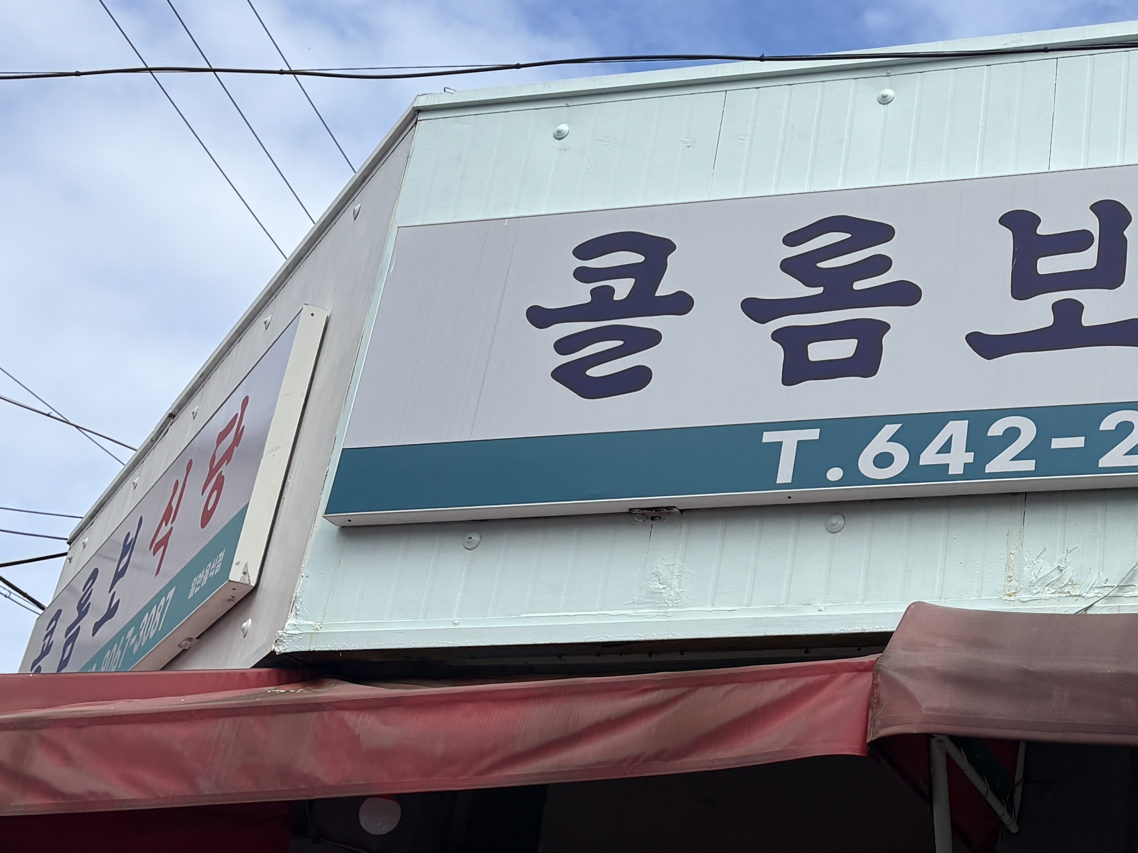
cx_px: 1039
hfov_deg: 30.7
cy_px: 275
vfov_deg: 24.3
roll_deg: -3.7
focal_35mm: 60
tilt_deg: +28.7
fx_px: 1972
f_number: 1.6
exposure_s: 1/3623
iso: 50
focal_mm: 5.96
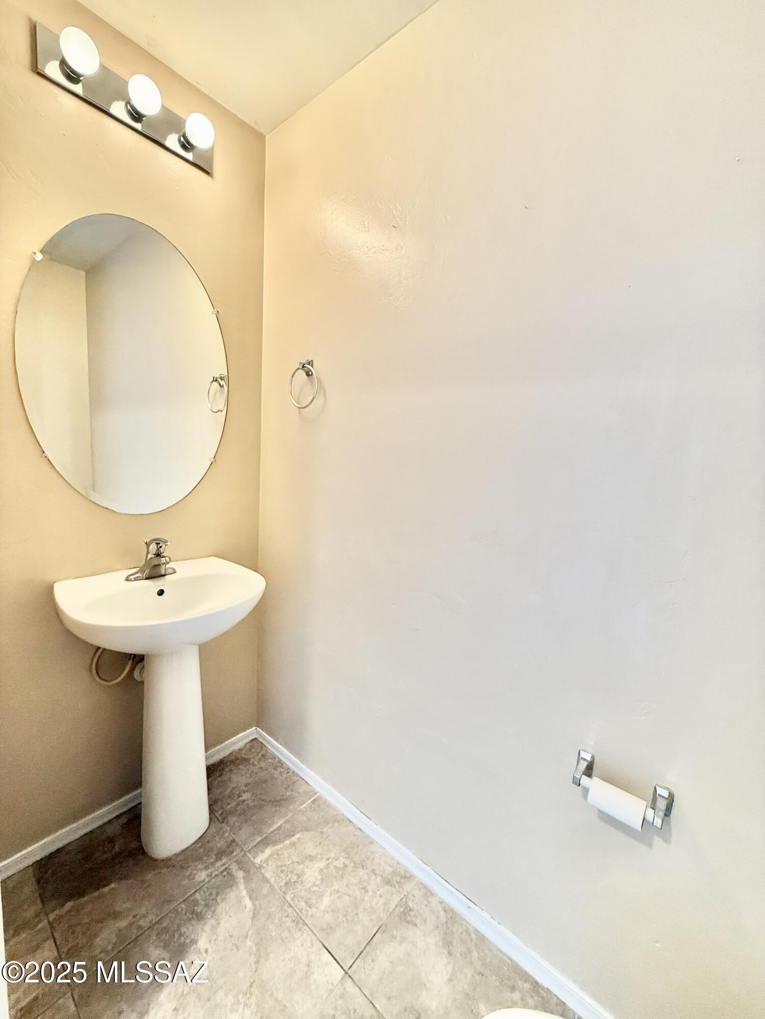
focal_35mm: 14
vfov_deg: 102.1
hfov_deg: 85.7
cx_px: 382
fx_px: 413
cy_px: 510
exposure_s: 1/60
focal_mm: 2.22
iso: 250
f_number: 2.2
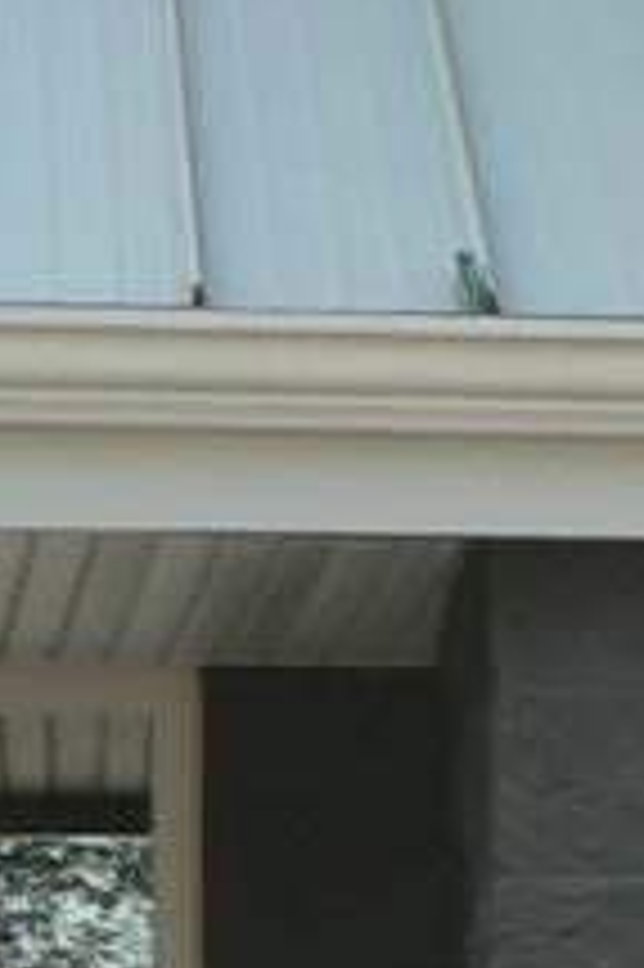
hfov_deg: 4.5
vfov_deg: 7.2
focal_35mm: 279
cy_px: 1531
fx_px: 7498
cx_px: 2626
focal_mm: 6
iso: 80
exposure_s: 1/160
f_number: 4
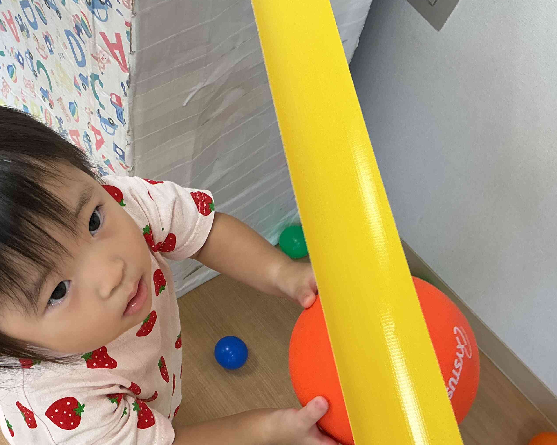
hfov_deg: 40.3
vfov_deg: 33.4
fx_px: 742
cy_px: 248
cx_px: 157
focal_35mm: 45
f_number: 1.8
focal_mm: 3
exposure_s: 1/120
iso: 50
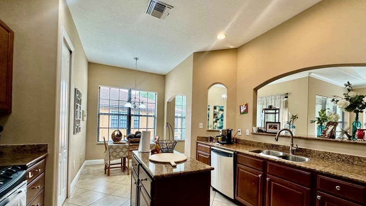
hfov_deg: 99.3
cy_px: 122
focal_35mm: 16
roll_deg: -1.8
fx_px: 155
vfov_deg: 66.5
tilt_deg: +0.3
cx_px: 189
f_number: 2.2
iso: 160
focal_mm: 2.22
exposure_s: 1/120
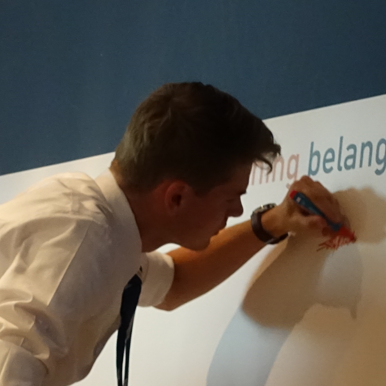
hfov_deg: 10.0
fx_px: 2208
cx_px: 137
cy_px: 419
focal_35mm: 175
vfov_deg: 9.9
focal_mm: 19.48
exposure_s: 1/60
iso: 1600
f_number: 2.8
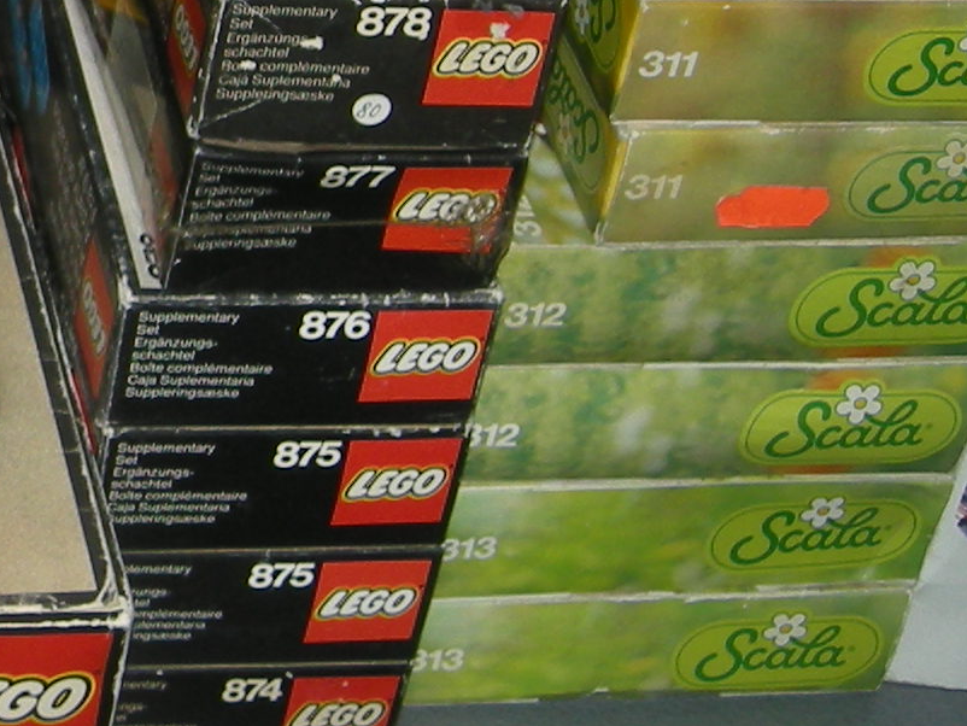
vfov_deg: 10.9
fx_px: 3744
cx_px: -784
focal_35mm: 134
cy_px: -99
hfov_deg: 13.2
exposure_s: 1/60
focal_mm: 5.7
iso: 50
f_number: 2.8
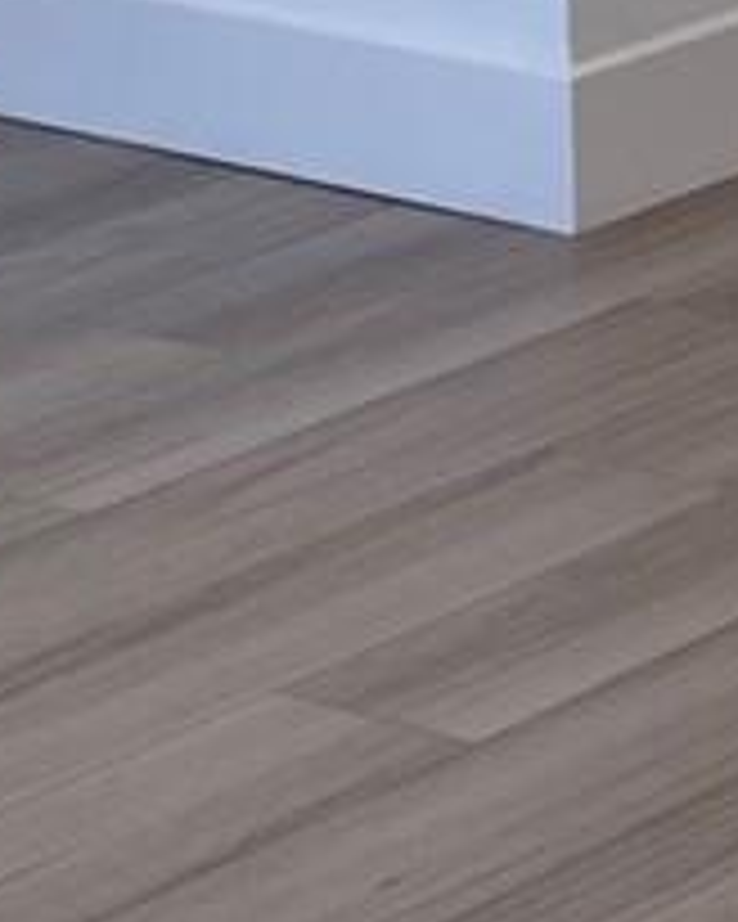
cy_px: -355
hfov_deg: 6.9
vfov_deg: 9.5
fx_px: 5406
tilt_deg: -10.9
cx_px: 2308
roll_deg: -1.5
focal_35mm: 198
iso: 40
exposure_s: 1/120
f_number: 1.6
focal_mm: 4.2
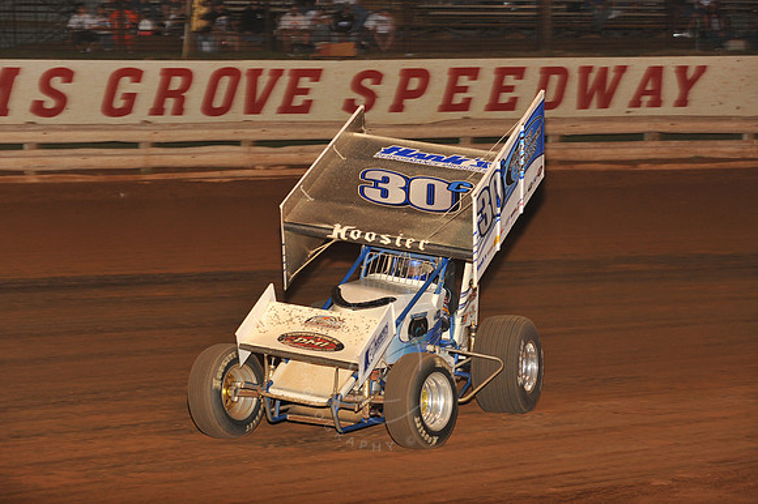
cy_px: 252
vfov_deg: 12.2
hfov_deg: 18.3
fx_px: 2357
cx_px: 379
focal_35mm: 112
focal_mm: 112
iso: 1000
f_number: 6.3
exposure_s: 1/320
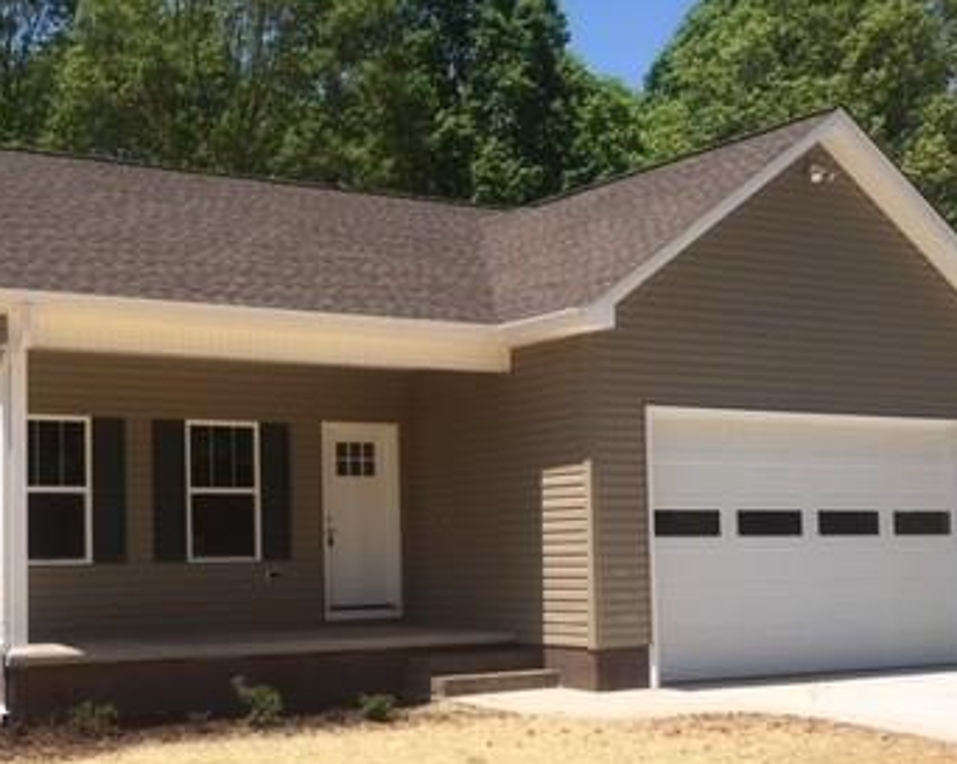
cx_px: 252
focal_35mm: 53
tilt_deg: +4.0
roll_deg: +0.4
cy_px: 465
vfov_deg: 28.5
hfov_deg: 34.7
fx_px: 1500
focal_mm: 4.15
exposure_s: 1/1451
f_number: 2.2
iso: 25
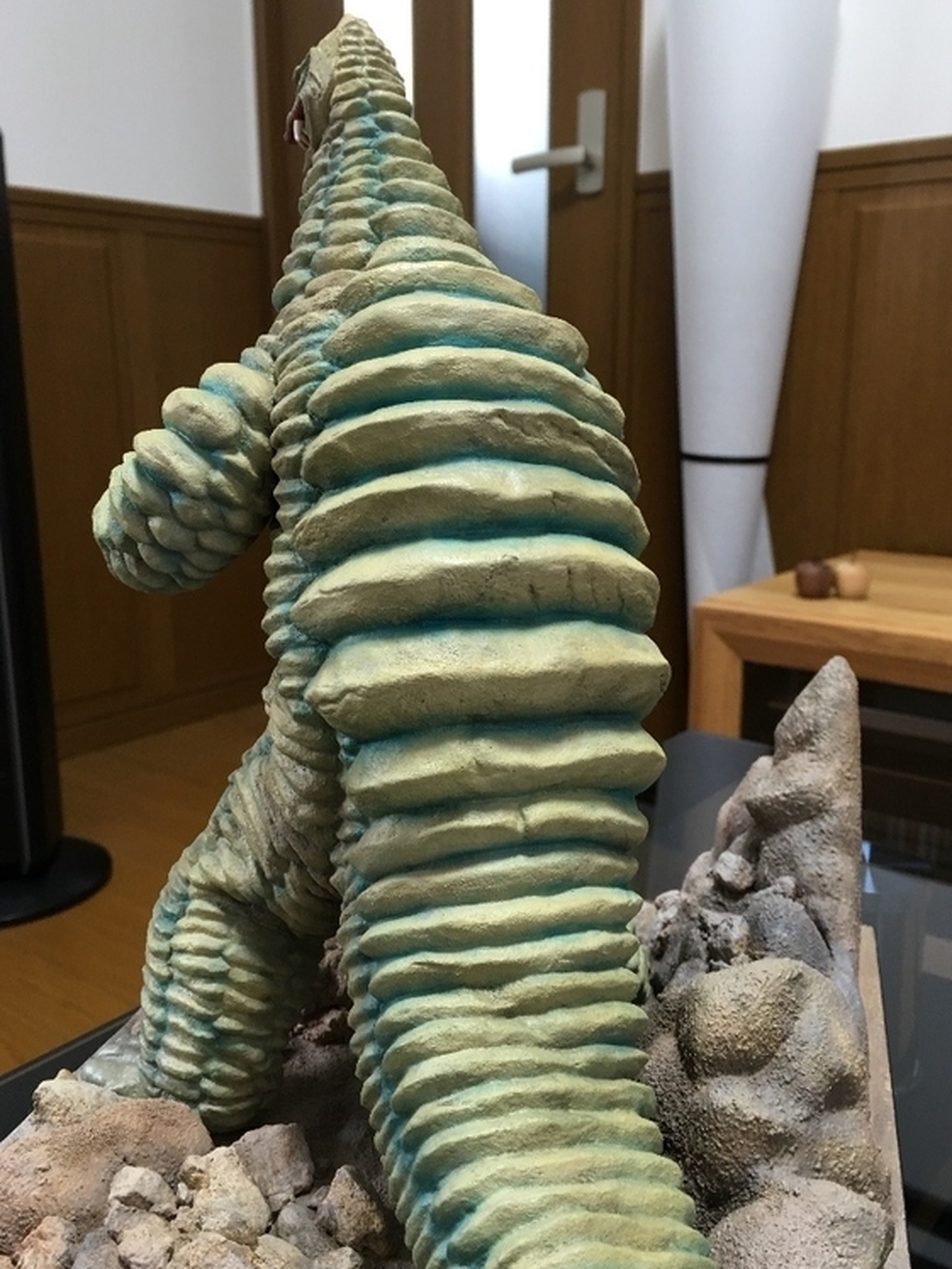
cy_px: 634
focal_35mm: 31
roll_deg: +0.5
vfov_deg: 58.4
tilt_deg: -10.8
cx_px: 497
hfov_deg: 45.4
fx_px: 1137
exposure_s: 1/15
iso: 40
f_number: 2.2
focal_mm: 4.15
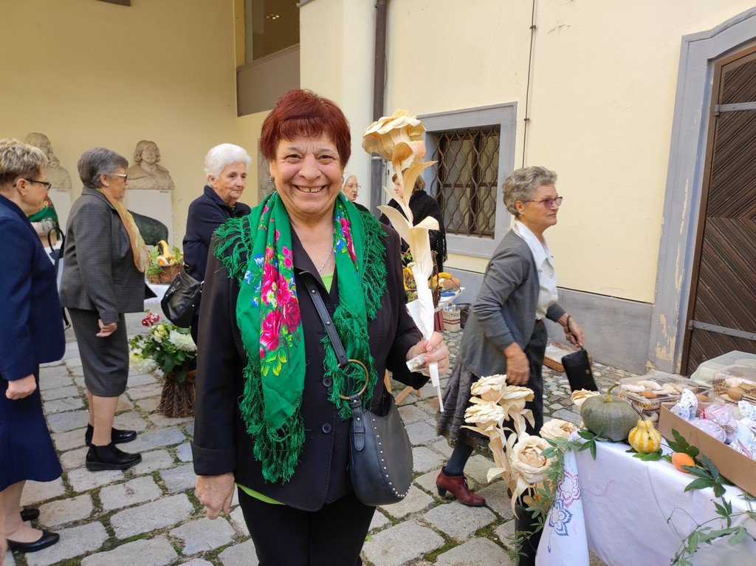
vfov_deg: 54.8
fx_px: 545
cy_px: 283
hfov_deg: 69.4
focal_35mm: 25
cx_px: 378
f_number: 1.79
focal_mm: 4.7
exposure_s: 1/100
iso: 83
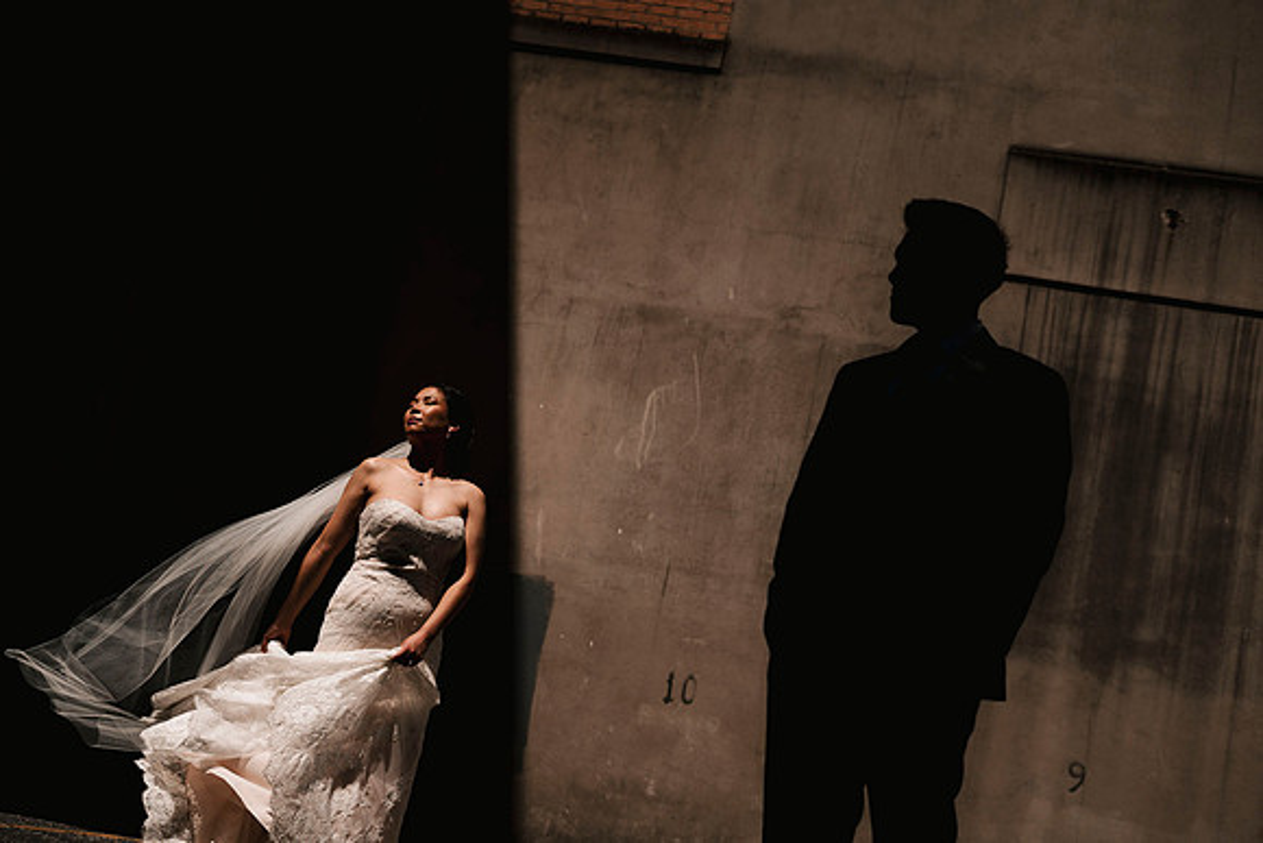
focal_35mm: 50
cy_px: 422
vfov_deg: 27.0
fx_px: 1754
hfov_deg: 39.6
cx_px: 632
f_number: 3.2
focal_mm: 50
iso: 100
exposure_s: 1/4000
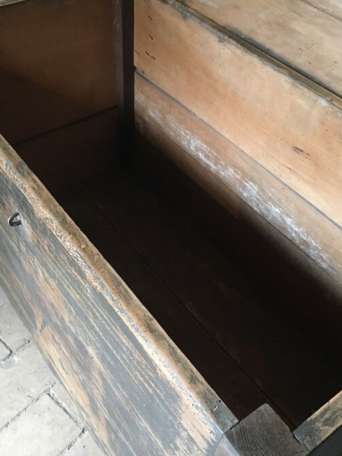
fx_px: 514
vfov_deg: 47.8
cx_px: 164
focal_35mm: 39
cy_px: 220
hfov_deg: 36.8
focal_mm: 4.15
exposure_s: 1/17
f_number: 2.2
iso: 400
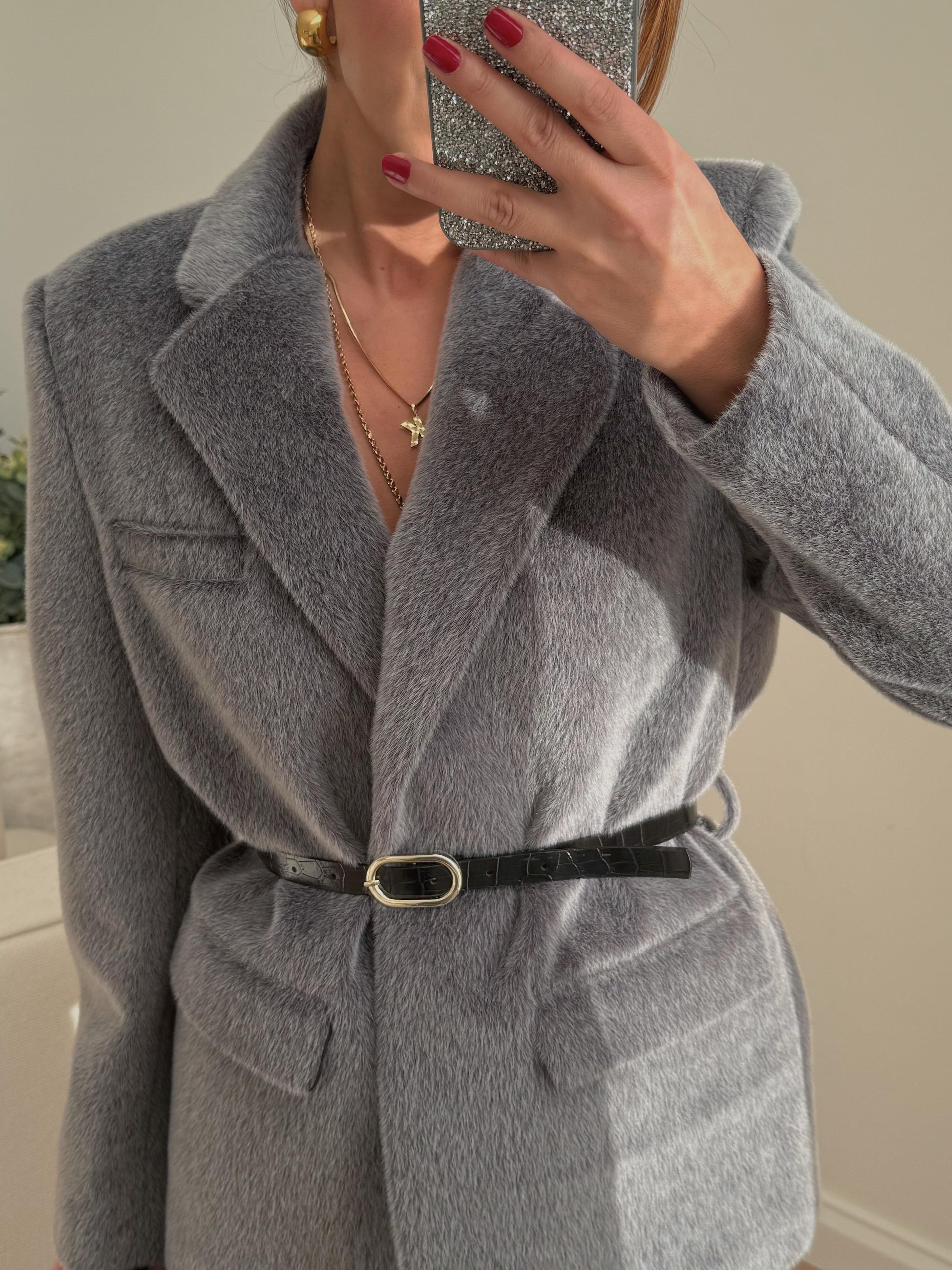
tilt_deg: -38.4
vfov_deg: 46.7
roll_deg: +0.6
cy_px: 690
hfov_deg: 35.9
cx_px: 539
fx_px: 1467
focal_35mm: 40
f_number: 1.78
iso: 64
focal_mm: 6.76
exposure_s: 1/180
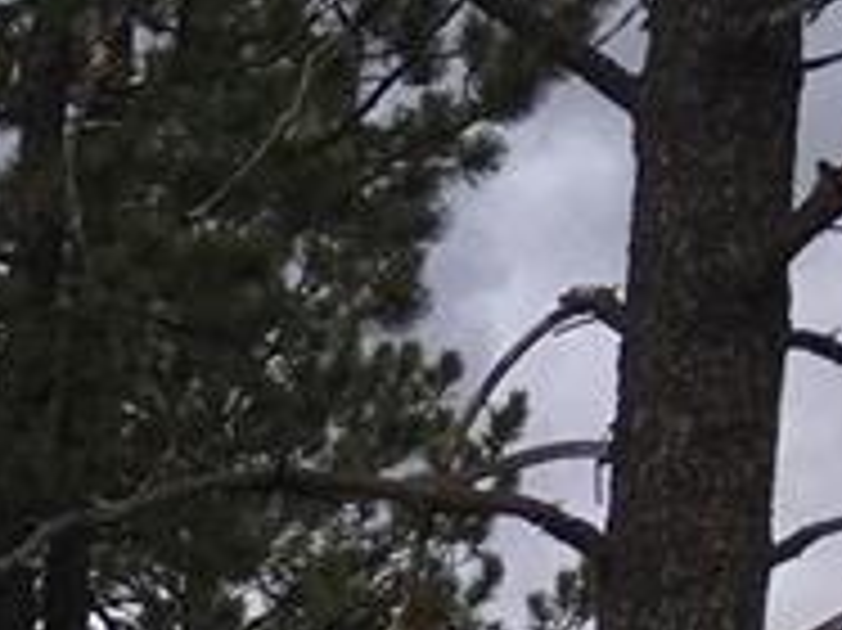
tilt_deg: +0.7
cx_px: -1247
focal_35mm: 159
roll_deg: -4.6
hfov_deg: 10.5
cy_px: 1364
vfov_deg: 8.7
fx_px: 3865
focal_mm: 4.15
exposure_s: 1/905
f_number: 2.2
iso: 25
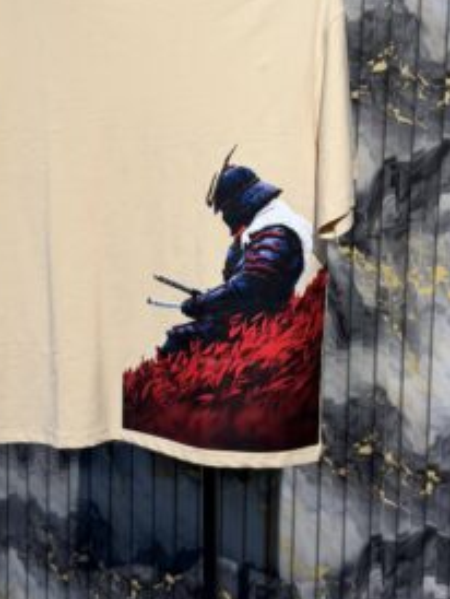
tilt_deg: -9.7
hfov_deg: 21.0
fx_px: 1211
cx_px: 153
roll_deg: -0.6
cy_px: 179
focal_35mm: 70
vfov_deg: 27.5
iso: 64
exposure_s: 1/50
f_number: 1.78
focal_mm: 6.76
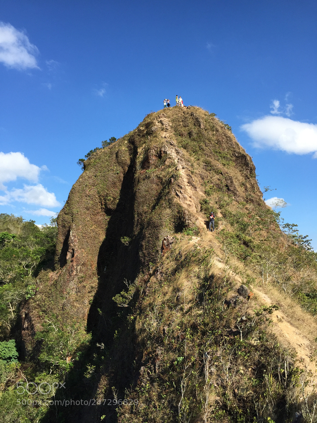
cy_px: 212
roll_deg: +2.0
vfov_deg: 61.7
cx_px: 158
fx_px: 354
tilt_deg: +10.8
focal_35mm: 29
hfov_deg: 48.2
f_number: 2.2
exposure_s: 1/1199
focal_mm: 4.15
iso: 32
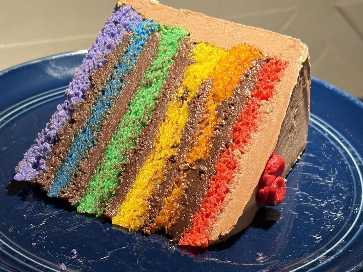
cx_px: 176
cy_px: 122
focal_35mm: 58
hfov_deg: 33.2
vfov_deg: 25.2
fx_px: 608
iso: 64
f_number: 1.6
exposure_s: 1/120
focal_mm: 5.96
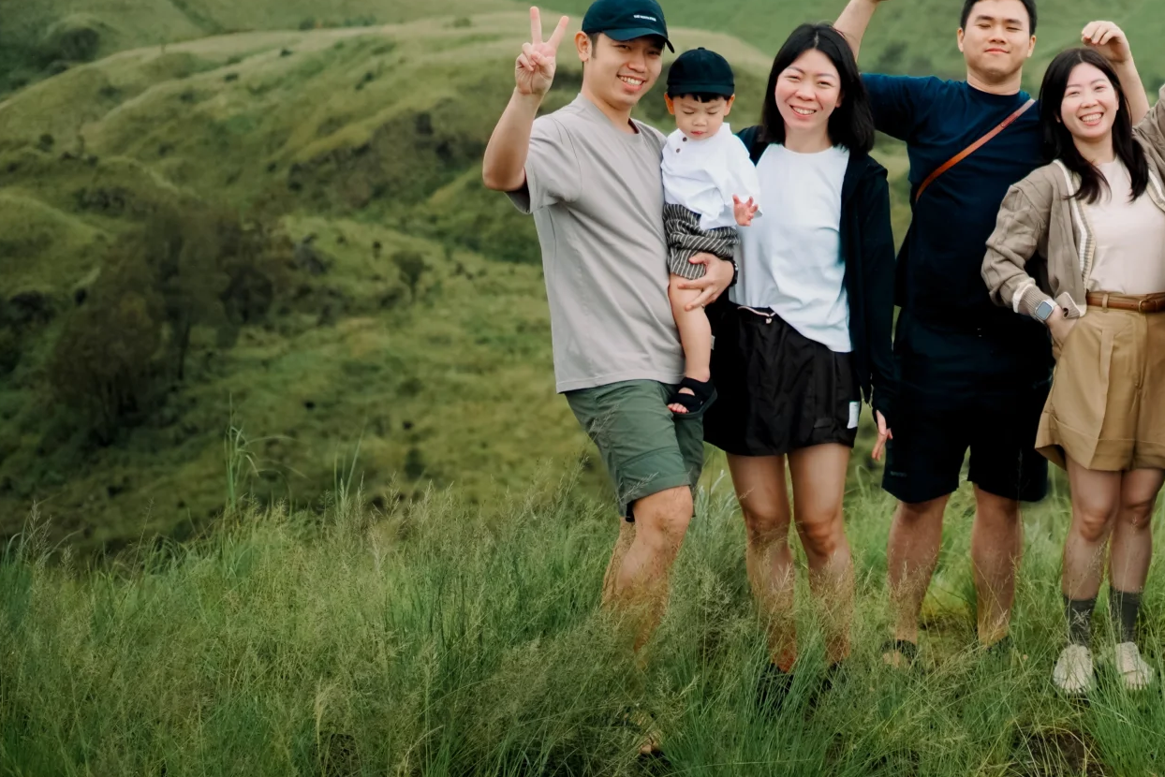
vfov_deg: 18.4
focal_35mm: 72
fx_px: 2330
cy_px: -15
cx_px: 1046
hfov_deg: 27.1
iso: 250
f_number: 2
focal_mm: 35
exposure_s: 1/4000
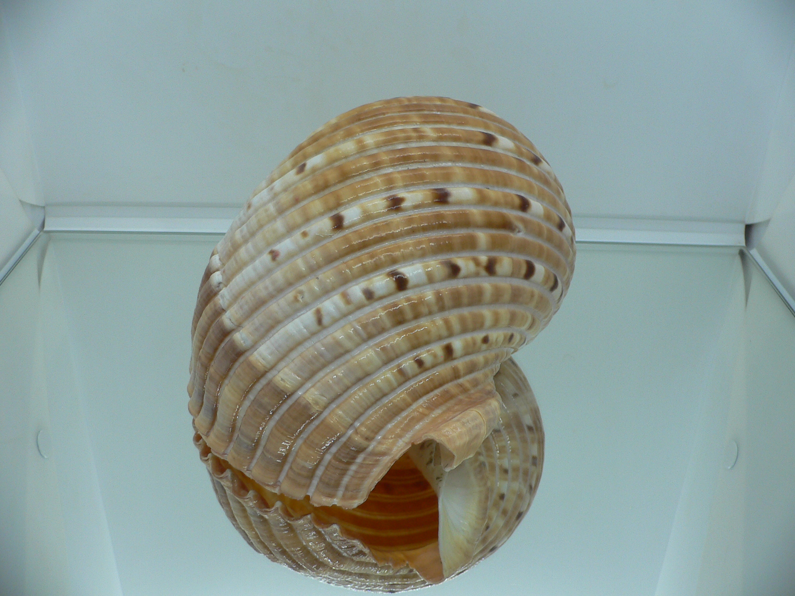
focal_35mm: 35
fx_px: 804
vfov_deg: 40.7
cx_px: 398
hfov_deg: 52.6
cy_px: 298
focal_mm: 4.6
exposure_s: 1/60
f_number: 2.8
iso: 80
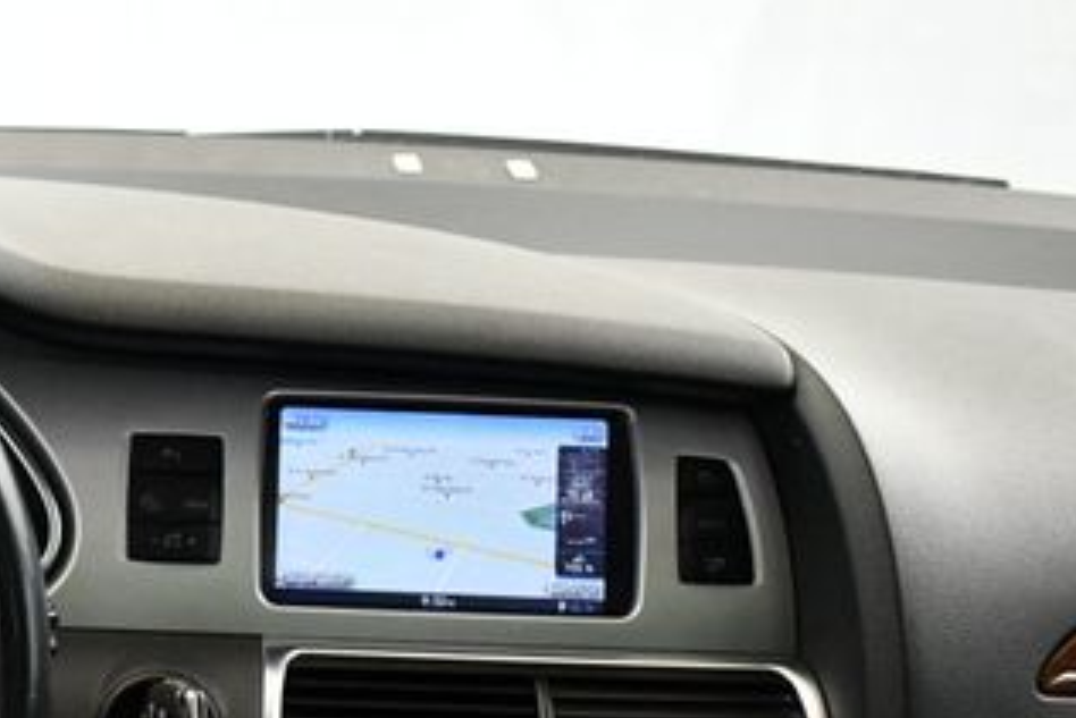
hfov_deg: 26.5
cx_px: 44
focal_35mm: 73
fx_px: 2183
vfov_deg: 18.5
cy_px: 582
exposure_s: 1/80
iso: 3200
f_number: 3.5
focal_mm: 18
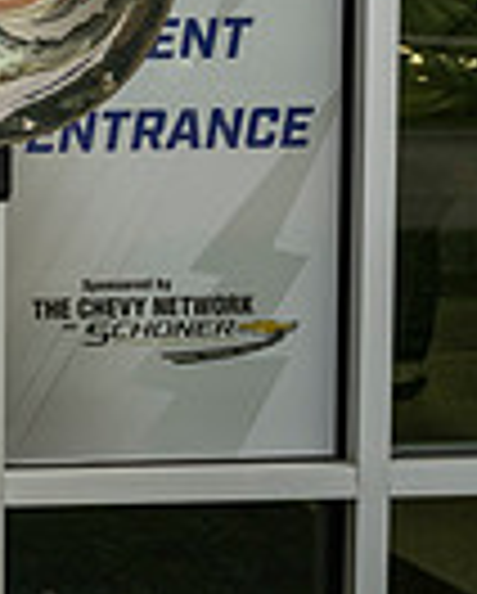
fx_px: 1743
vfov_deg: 19.1
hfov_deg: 12.0
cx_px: -724
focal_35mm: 99
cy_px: 88
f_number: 4
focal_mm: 24
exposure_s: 1/800
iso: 400
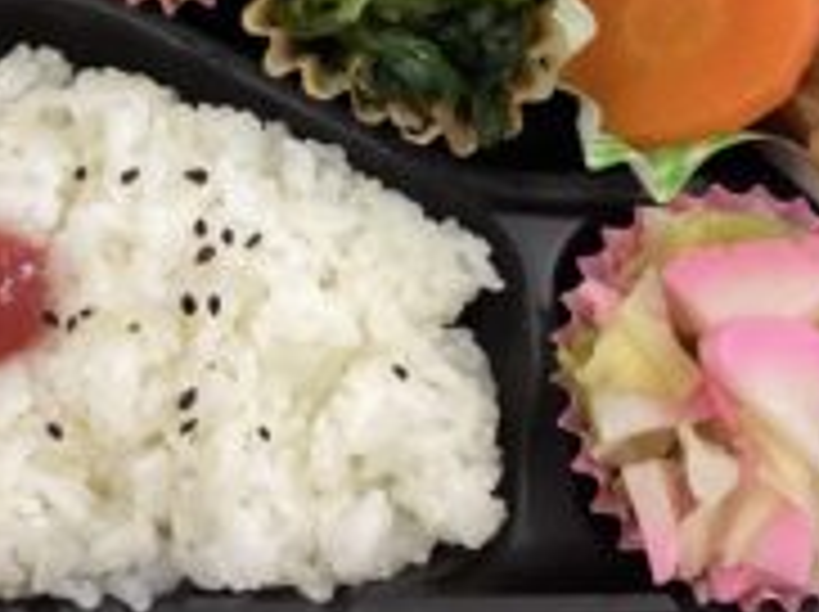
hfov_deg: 29.9
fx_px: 1512
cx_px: 214
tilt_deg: -73.0
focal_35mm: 64
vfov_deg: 22.5
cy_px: 115
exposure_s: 1/60
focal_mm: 3.3
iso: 200
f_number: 2.4
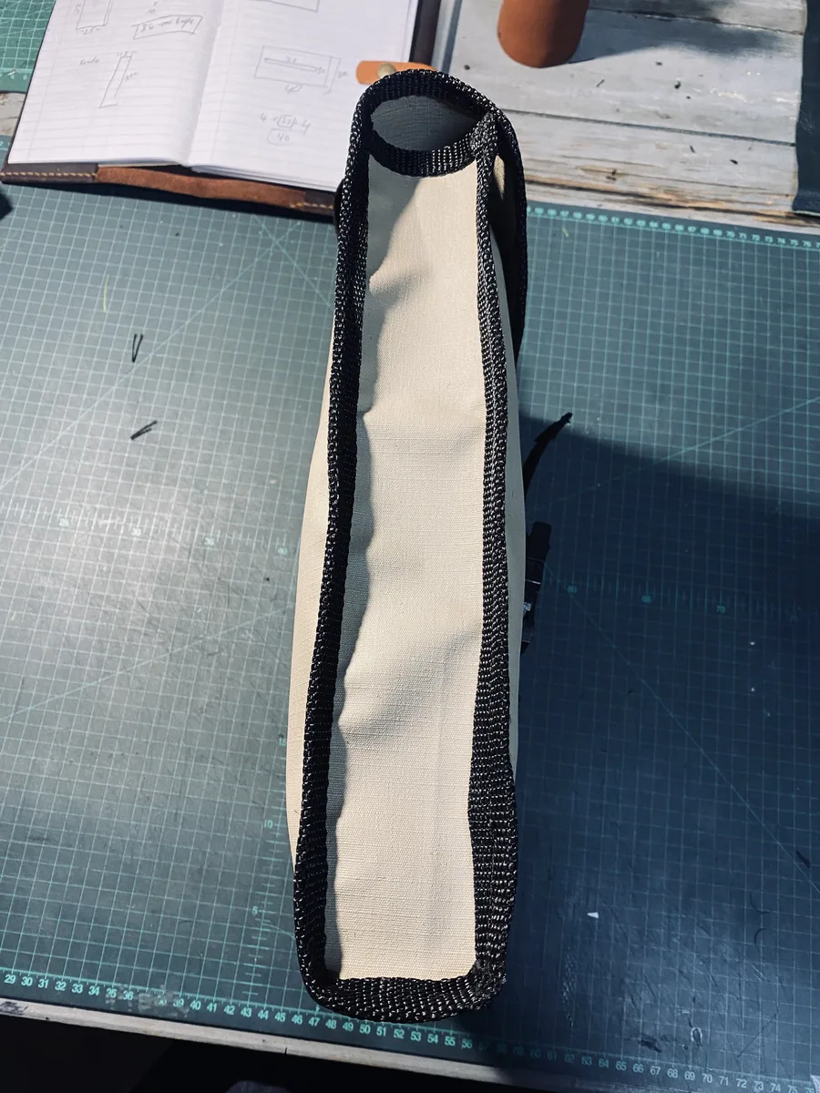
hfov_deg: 53.1
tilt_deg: -72.7
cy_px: 546
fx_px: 821
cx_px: 410
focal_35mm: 26
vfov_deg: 67.3
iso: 200
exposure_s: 1/50
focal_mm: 4.25
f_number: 1.8
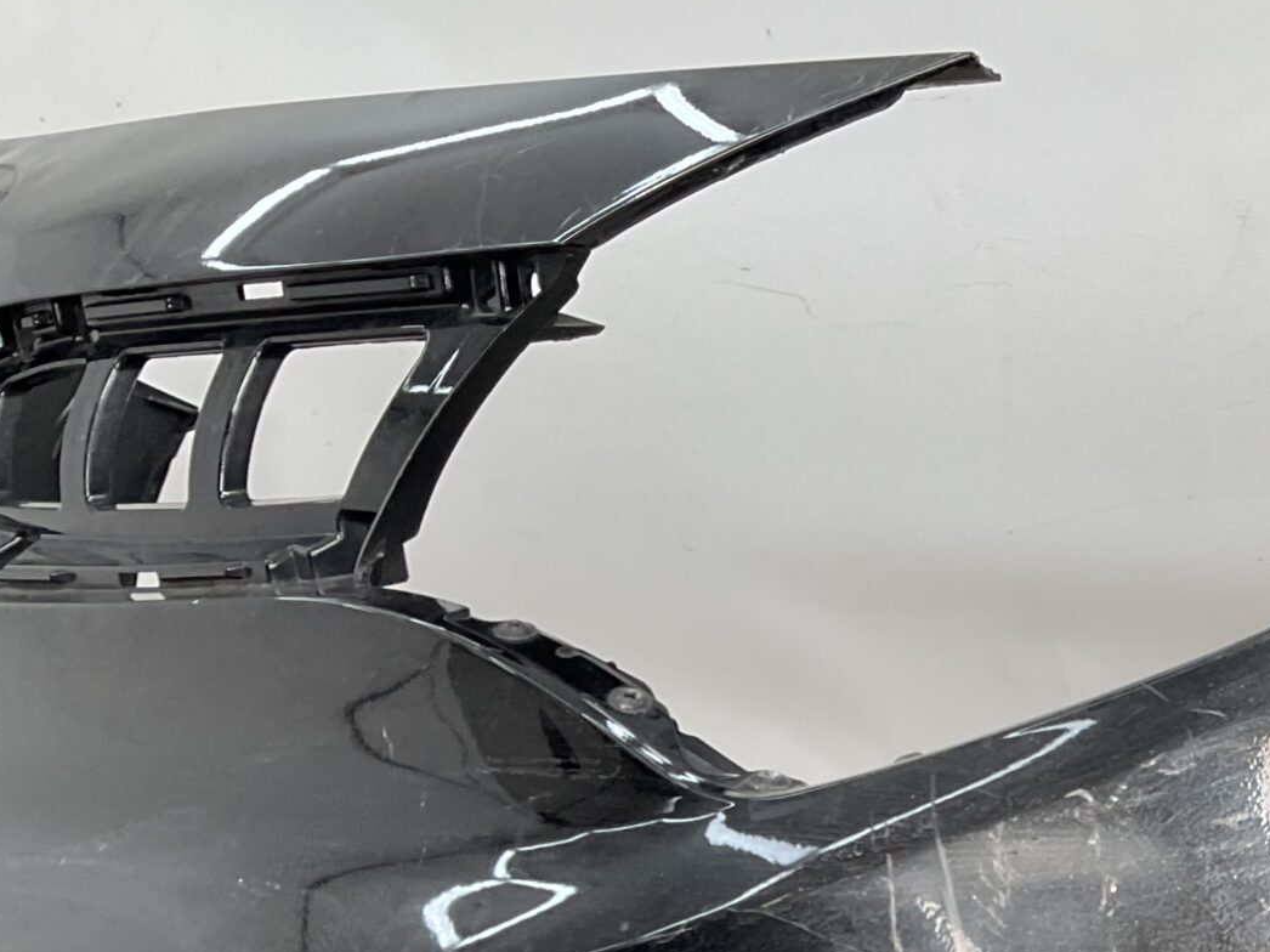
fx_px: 2604
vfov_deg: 19.8
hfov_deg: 25.2
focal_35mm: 71
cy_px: 1037
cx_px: 1450
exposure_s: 1/150
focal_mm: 3
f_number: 1.8
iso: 16
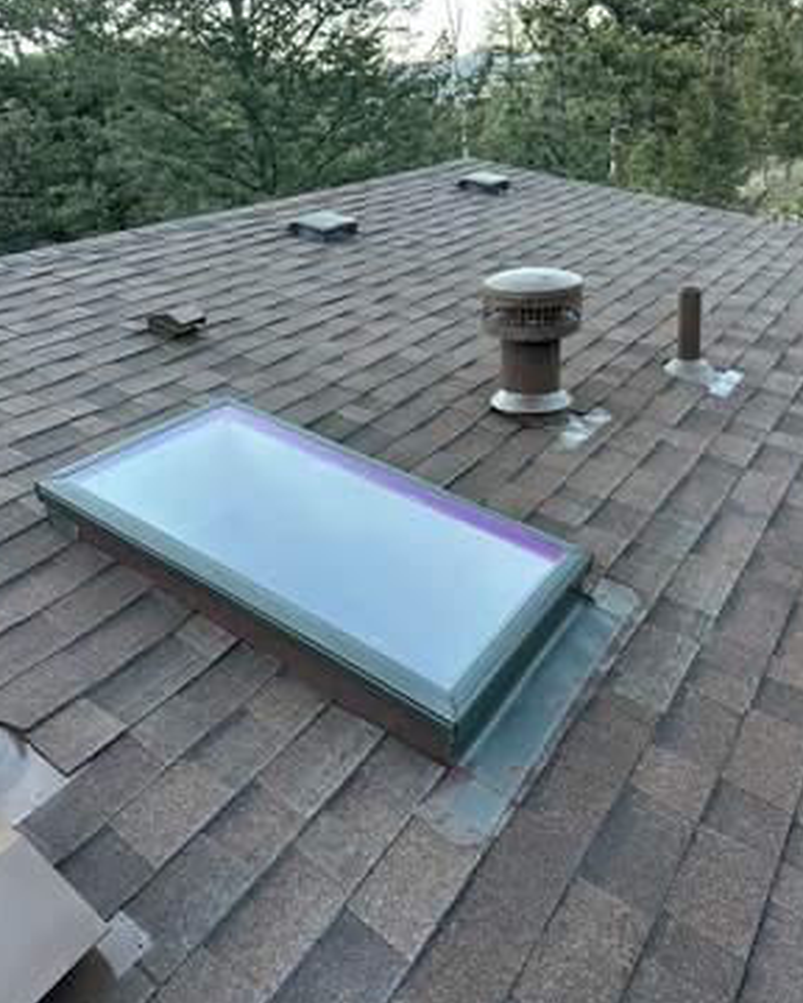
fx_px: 772
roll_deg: +6.0
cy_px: 476
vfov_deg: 66.0
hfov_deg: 54.9
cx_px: 404
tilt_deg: -24.7
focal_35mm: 26
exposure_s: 1/120
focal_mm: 6.86
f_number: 1.78
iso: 250
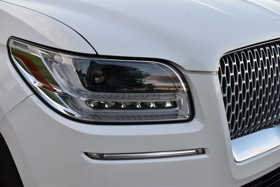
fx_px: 373
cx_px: 140
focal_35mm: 48
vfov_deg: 28.1
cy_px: 94
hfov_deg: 41.1
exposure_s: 1/60
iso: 400
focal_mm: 32
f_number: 8
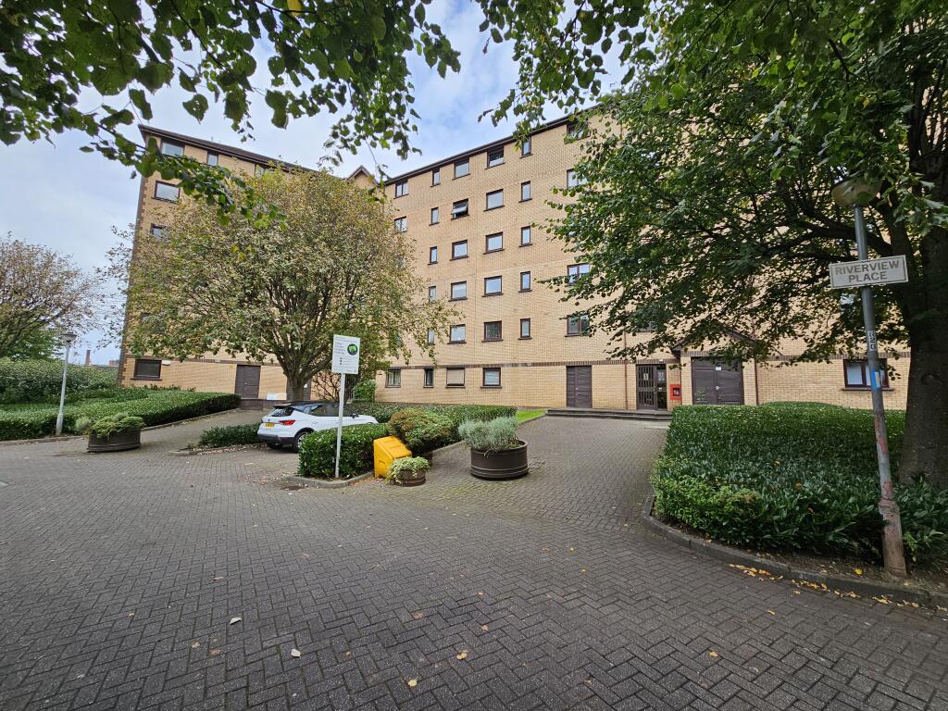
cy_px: 356
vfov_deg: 89.9
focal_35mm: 13
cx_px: 474
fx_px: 356
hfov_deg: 106.2
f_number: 2.2
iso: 50
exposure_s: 1/551
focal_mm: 2.2
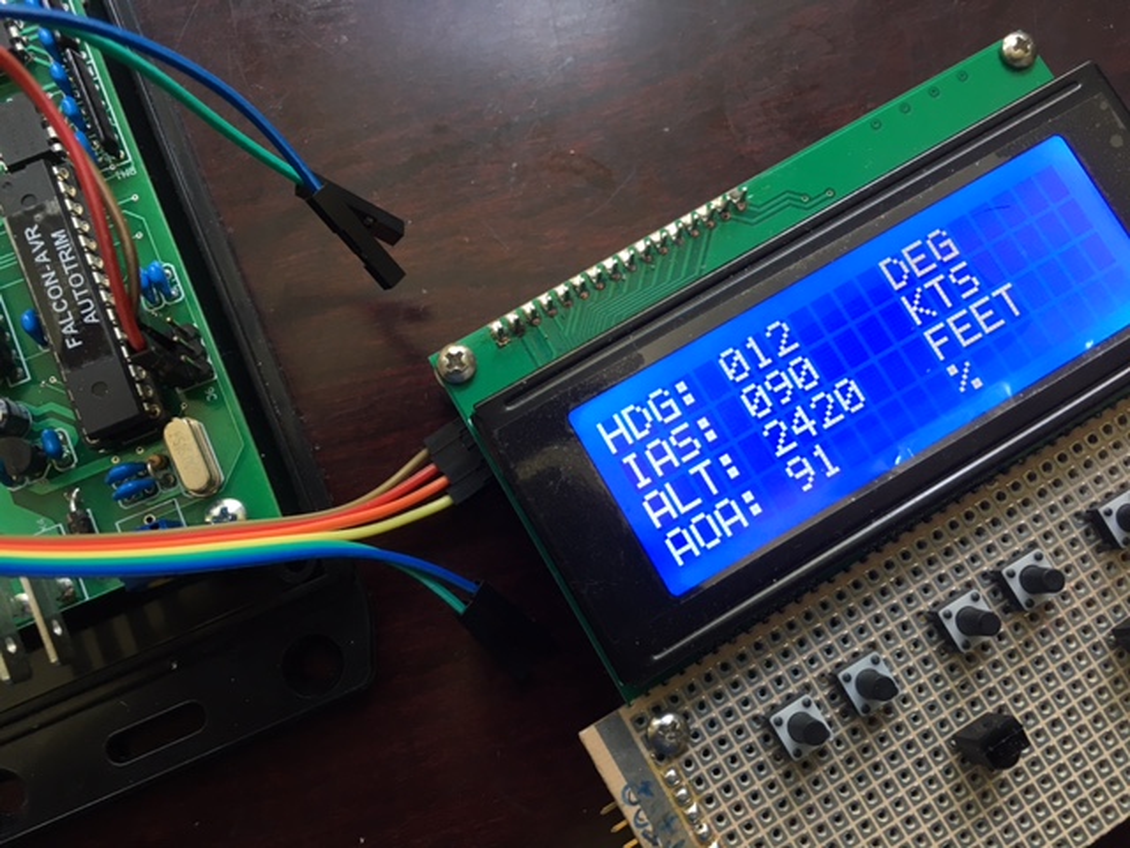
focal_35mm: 29
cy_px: 424
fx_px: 947
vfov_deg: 48.2
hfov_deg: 61.7
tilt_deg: -80.8
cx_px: 565
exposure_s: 1/30
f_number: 2.2
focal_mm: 4.15
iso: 64
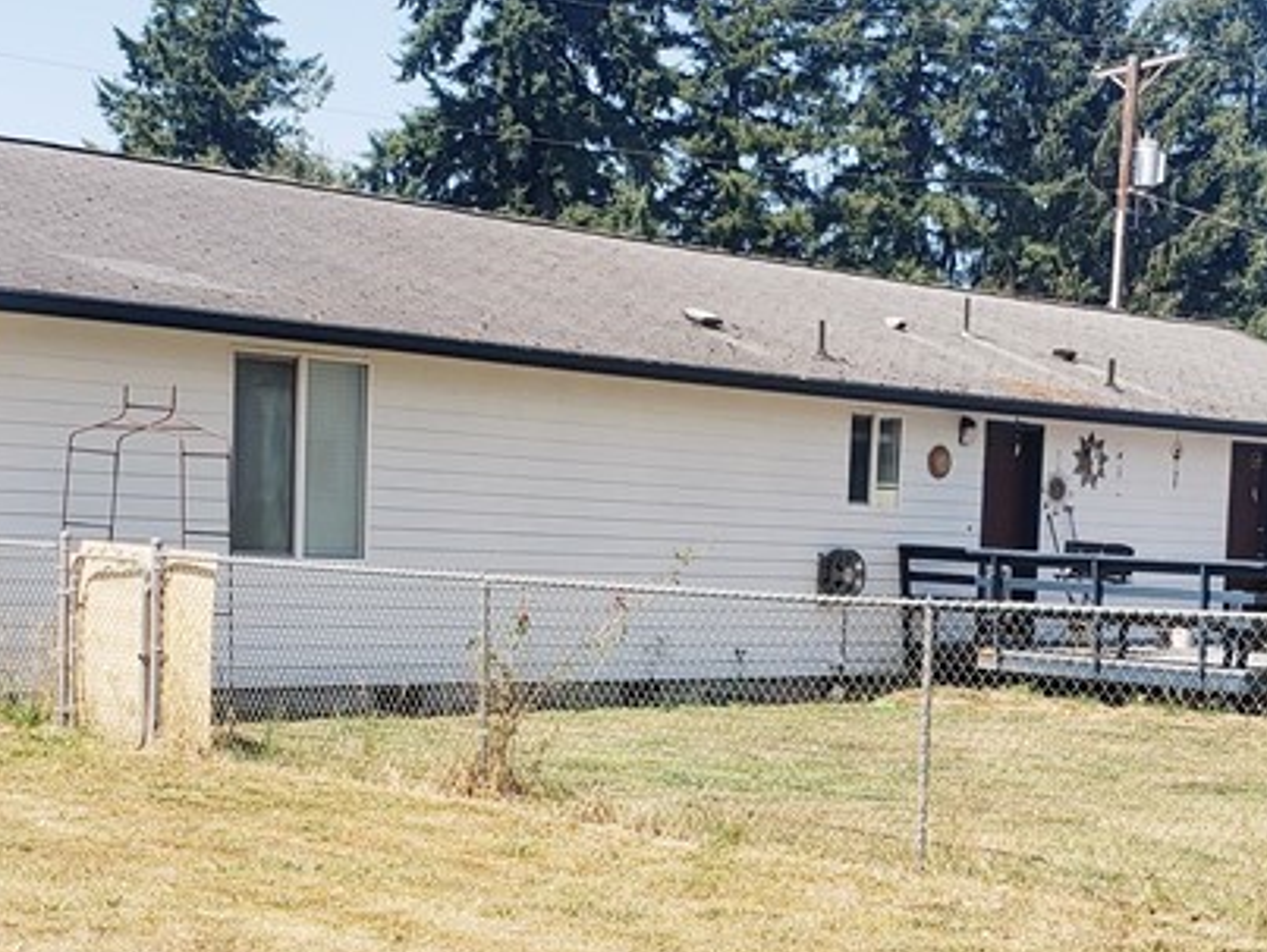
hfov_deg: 29.1
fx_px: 2418
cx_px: 880
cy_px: 672
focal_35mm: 66
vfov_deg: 22.2
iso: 50
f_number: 2.4
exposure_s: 1/942
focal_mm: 4.3
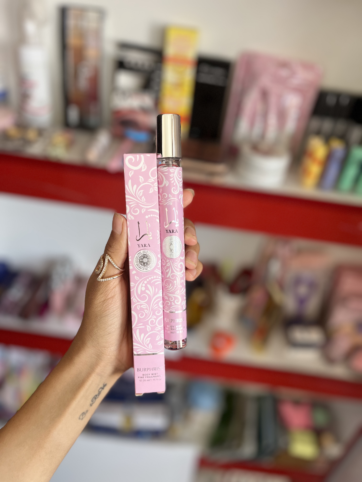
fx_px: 363
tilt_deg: -35.0
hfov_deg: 53.1
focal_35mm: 26
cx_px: 181
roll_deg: -8.0
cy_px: 241
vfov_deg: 67.3
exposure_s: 1/121
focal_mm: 5.1
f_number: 1.6
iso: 125
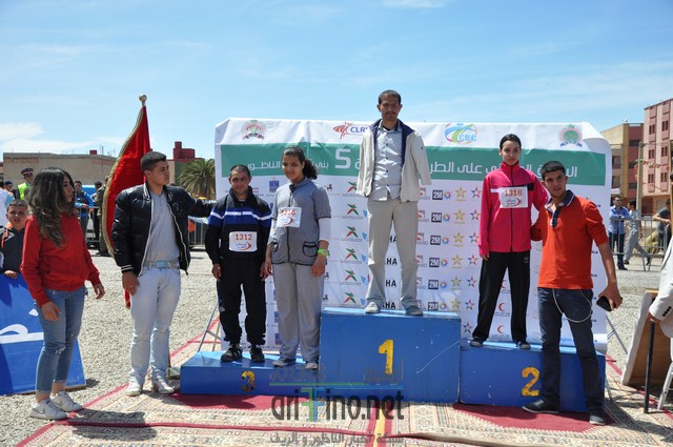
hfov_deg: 46.5
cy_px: 224
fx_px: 784
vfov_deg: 31.8
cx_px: 336
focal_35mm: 42
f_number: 5.6
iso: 400
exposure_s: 1/1600
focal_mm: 28
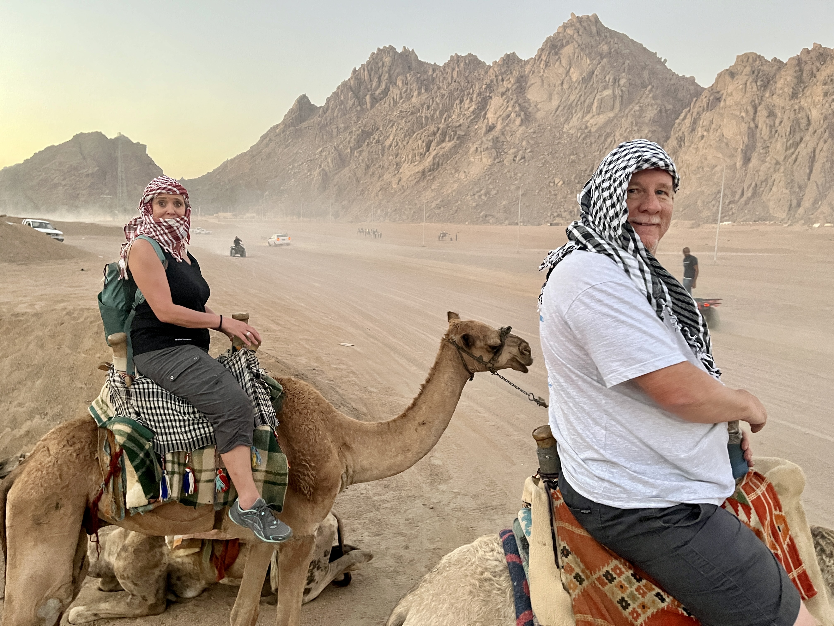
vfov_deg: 53.1
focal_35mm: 26
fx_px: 626
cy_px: 313
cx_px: 417
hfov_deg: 67.3
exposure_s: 1/60
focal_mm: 5.1
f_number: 1.6
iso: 400
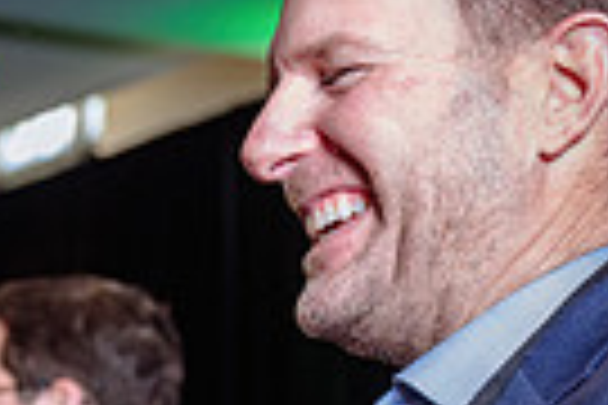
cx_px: -76
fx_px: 2702
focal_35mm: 160
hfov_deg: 12.6
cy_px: 639
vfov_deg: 8.4
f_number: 3.5
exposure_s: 1/125
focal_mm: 36
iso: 500
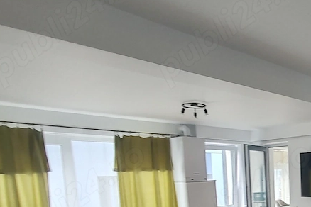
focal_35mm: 38
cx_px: 317
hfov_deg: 43.0
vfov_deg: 31.8
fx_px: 328
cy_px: 216
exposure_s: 1/33
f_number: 2.2
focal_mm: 1.96
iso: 80
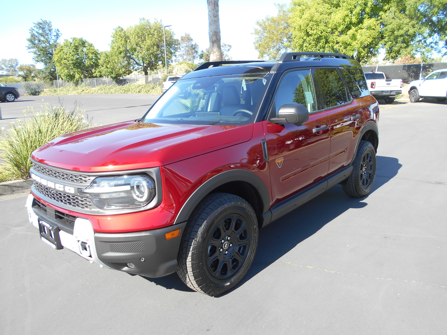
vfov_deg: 53.1
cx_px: 224
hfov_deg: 67.3
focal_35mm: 26
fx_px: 336
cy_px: 168
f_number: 3.2
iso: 80
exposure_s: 1/200
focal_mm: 4.6
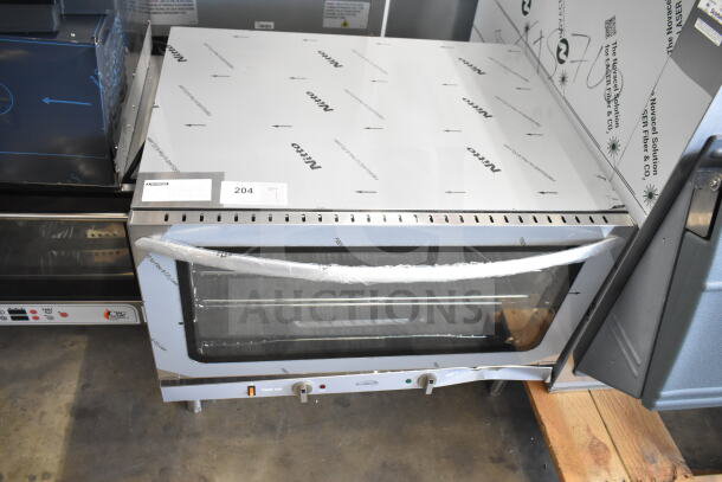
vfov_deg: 43.6
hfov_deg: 61.9
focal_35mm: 30
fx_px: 602
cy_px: 241
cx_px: 361
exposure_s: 1/30
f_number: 3.5
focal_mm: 20
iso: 2800
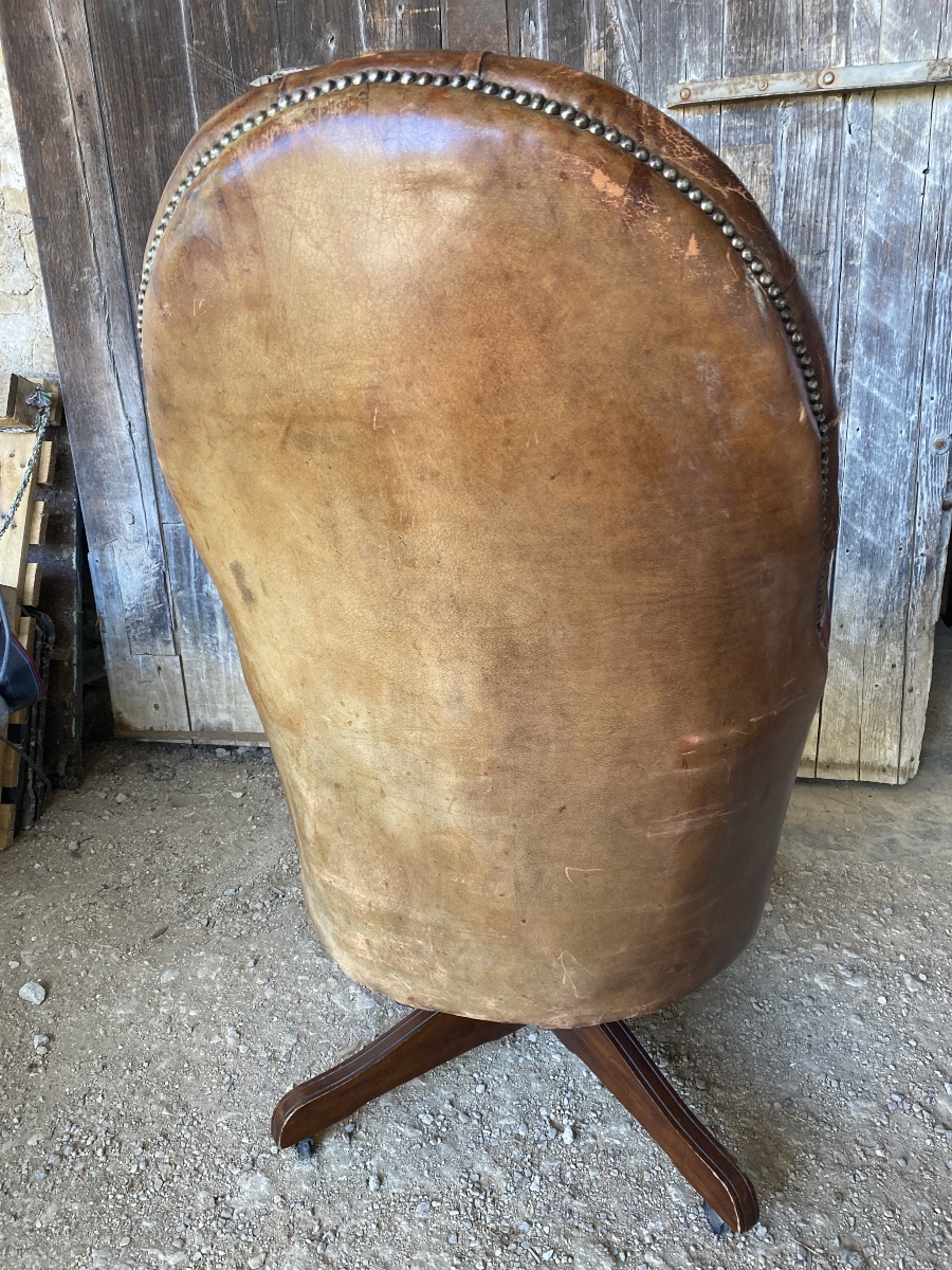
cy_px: 635
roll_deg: +1.5
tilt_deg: -18.3
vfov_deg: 67.3
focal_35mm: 26
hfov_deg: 53.1
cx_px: 476
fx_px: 953
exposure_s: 1/109
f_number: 1.8
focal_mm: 4.25
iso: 125
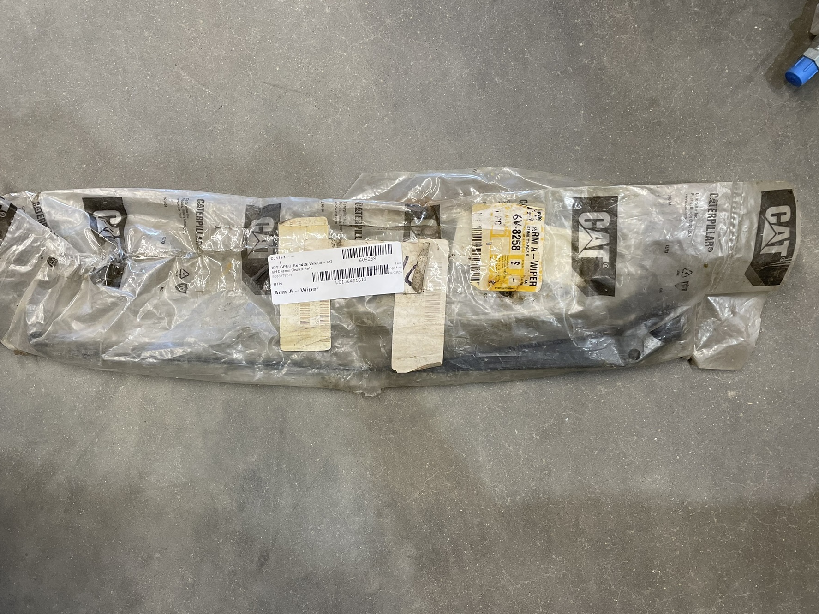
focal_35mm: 30
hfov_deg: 59.8
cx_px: 366
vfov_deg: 46.8
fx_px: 710
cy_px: 322
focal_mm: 4.2
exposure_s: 1/120
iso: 125
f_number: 1.6
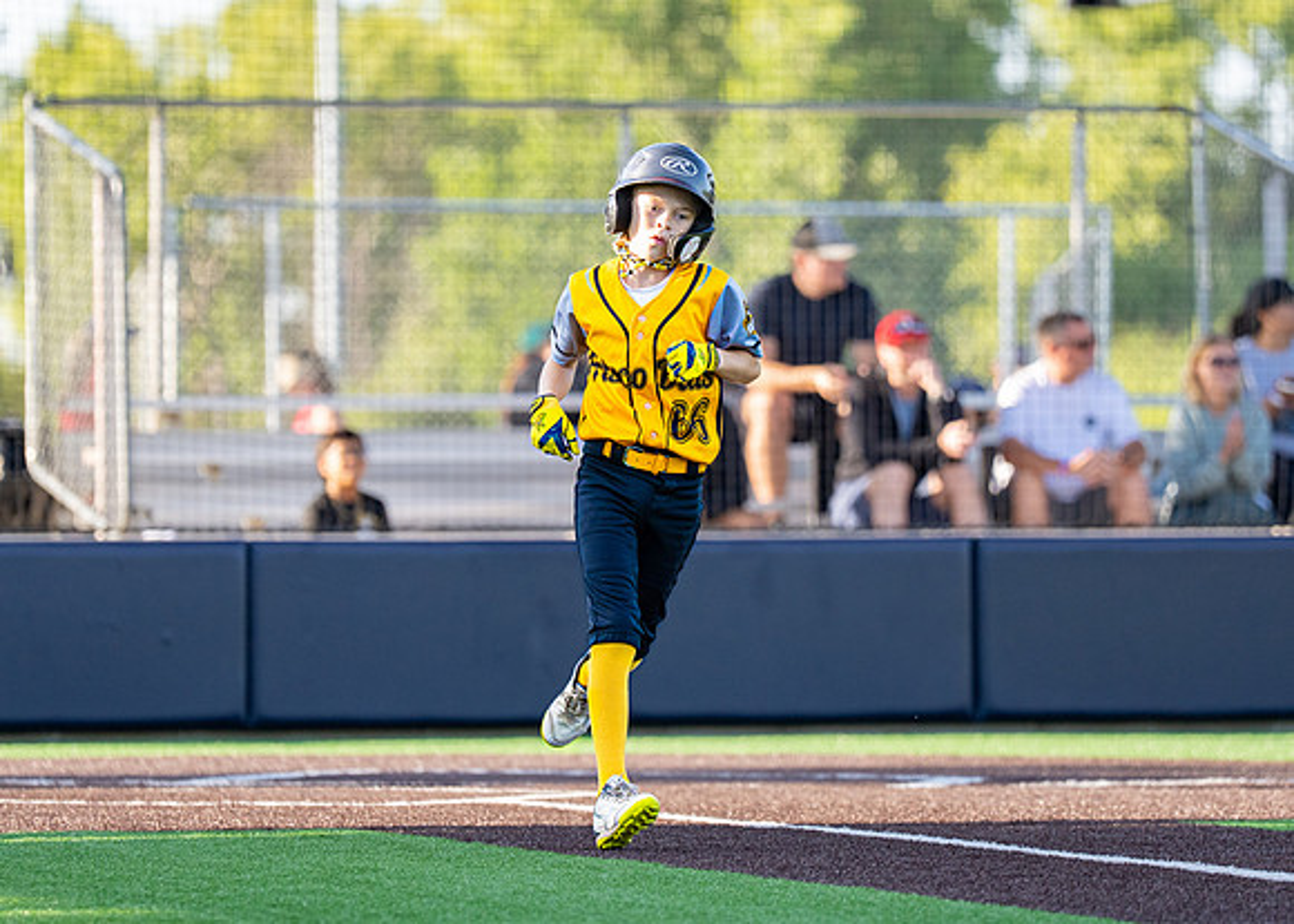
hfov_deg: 6.9
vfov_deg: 4.9
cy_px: 416
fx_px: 10783
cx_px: 587
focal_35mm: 293
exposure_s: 1/1600
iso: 320
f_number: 2.8
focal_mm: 171
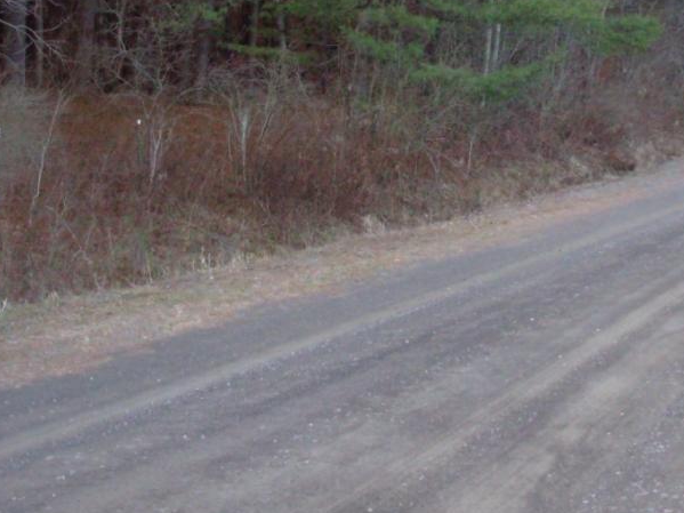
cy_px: 105
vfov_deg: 22.3
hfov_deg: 29.8
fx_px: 1284
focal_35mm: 65
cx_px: 409
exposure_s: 1/128
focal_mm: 6.3
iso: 200
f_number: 2.9
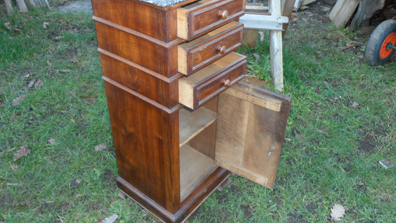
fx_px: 315
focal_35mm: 30
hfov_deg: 64.3
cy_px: 101
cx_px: 198
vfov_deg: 38.9
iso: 200
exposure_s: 1/45
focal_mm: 4.9
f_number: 3.5
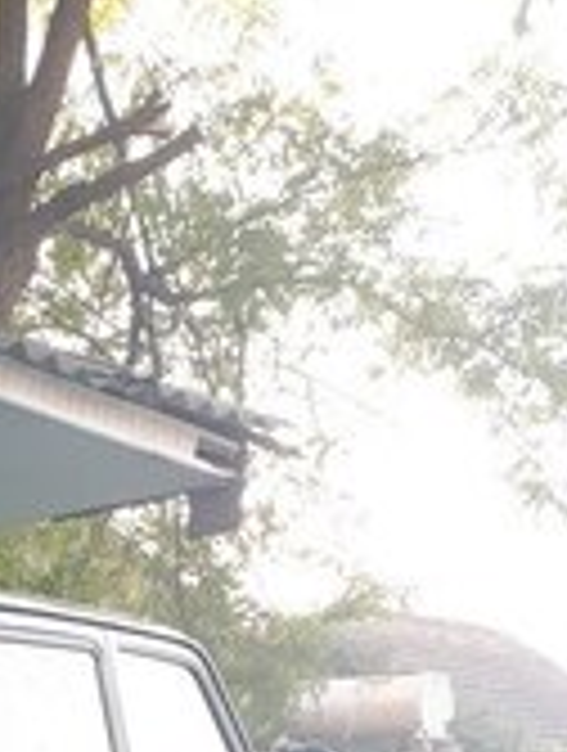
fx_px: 1741
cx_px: -104
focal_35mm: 80
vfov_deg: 20.9
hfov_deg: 17.7
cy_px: 1112
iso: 64
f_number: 1.9
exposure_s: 1/100
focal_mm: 3.6
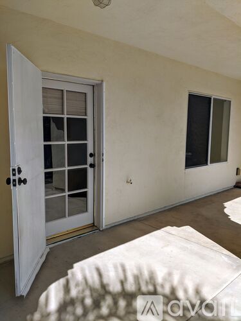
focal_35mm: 27
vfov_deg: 65.3
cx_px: 120
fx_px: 251
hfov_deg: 51.4
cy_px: 160
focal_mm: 4.44
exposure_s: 1/3906
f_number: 1.8
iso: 58
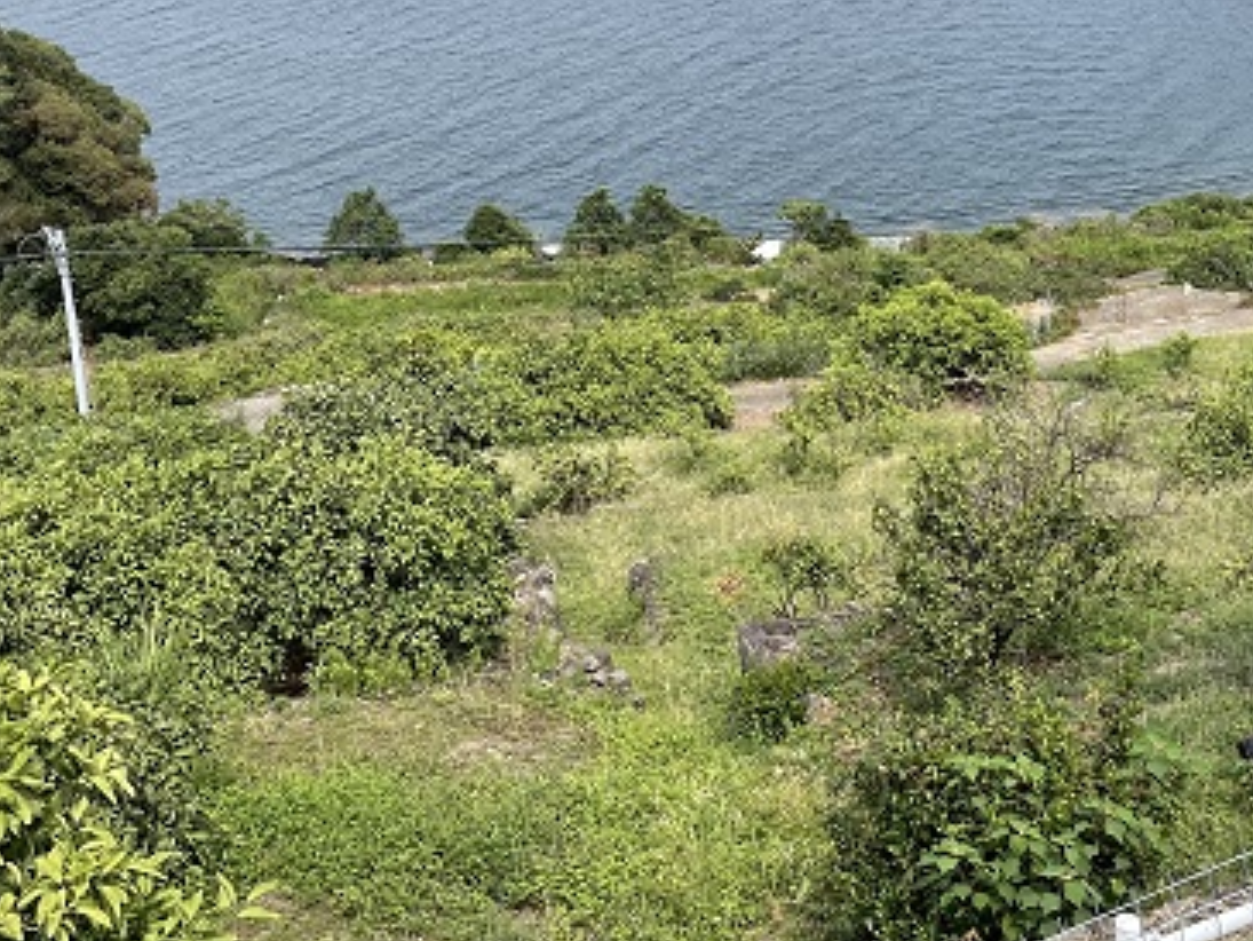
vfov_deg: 25.2
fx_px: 2064
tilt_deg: -16.9
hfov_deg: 33.8
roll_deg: +1.5
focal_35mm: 57
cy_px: 179
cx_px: 597
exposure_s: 1/2618
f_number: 1.6
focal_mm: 4.2
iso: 32
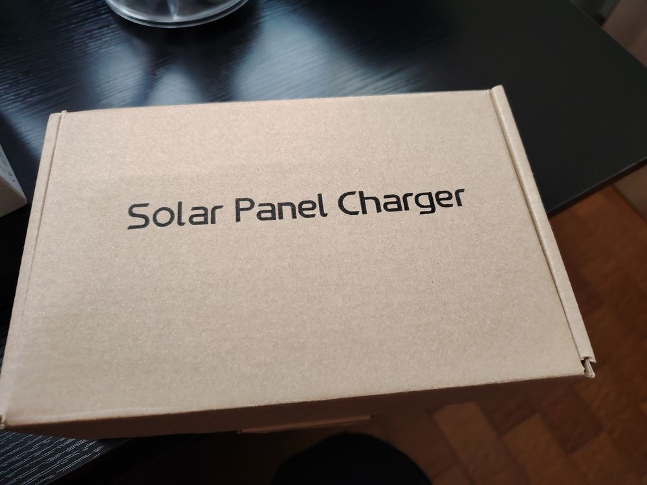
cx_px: 324
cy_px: 242
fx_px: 449
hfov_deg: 71.6
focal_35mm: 24
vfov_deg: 56.8
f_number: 1.75
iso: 1481
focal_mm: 5.25
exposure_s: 1/100
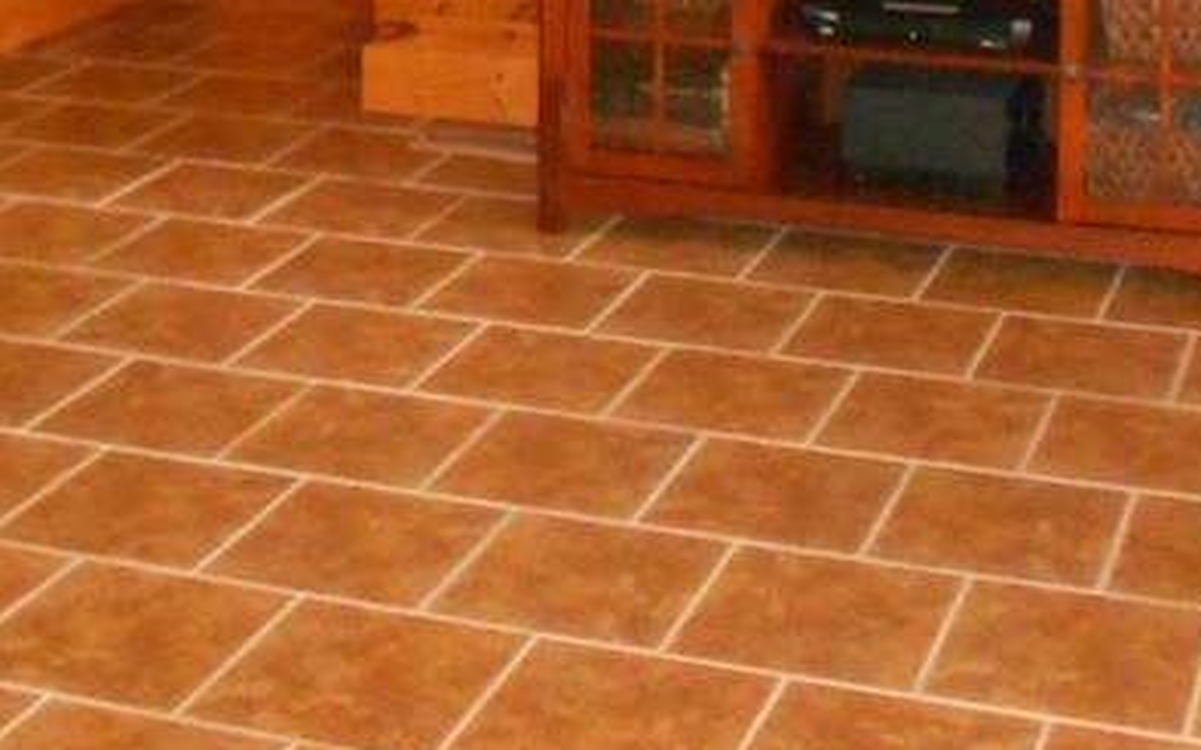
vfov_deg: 16.4
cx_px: 781
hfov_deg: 28.4
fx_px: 2357
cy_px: -392
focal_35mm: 72
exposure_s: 1/25
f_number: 3.2
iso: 800
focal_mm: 4.6
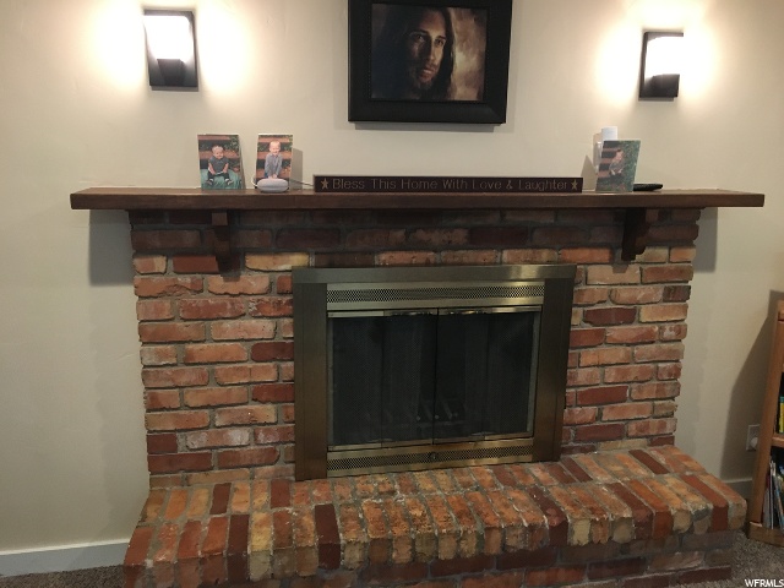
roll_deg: -0.8
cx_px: 392
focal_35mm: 29
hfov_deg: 61.7
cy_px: 294
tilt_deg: -11.9
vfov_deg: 48.2
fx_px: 657
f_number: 2.2
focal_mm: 4.15
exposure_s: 1/30
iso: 200
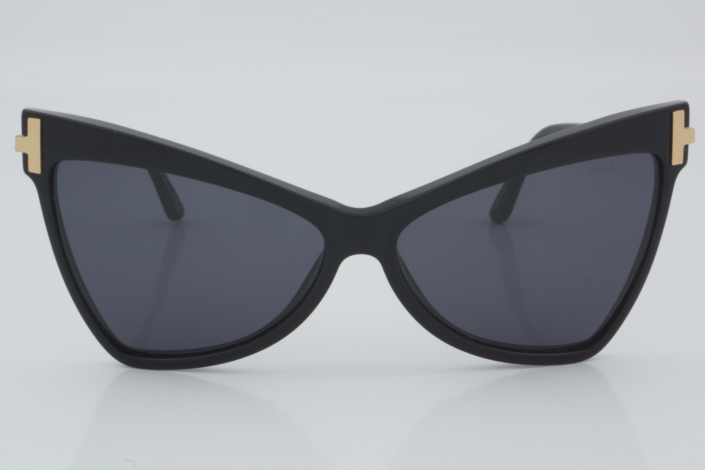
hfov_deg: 24.6
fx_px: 1615
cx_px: 352
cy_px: 235
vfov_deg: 16.6
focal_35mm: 82
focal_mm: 55
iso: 100
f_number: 32
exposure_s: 1/4
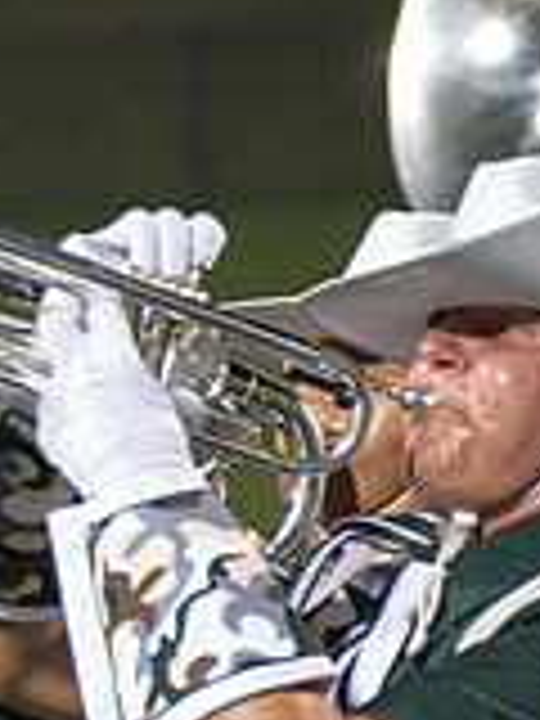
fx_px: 17368
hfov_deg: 1.8
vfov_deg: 2.4
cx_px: -1112
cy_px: 509
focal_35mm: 835
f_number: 4.8
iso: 2800
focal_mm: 140
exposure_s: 1/160
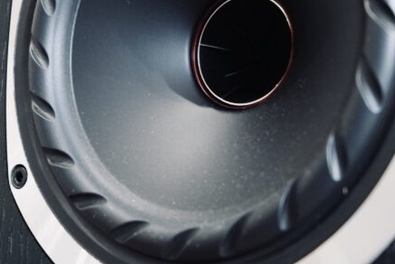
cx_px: 253
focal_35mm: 78
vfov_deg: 17.4
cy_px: 60
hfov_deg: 25.9
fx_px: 856
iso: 6400
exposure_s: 1/40
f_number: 5.8
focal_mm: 33
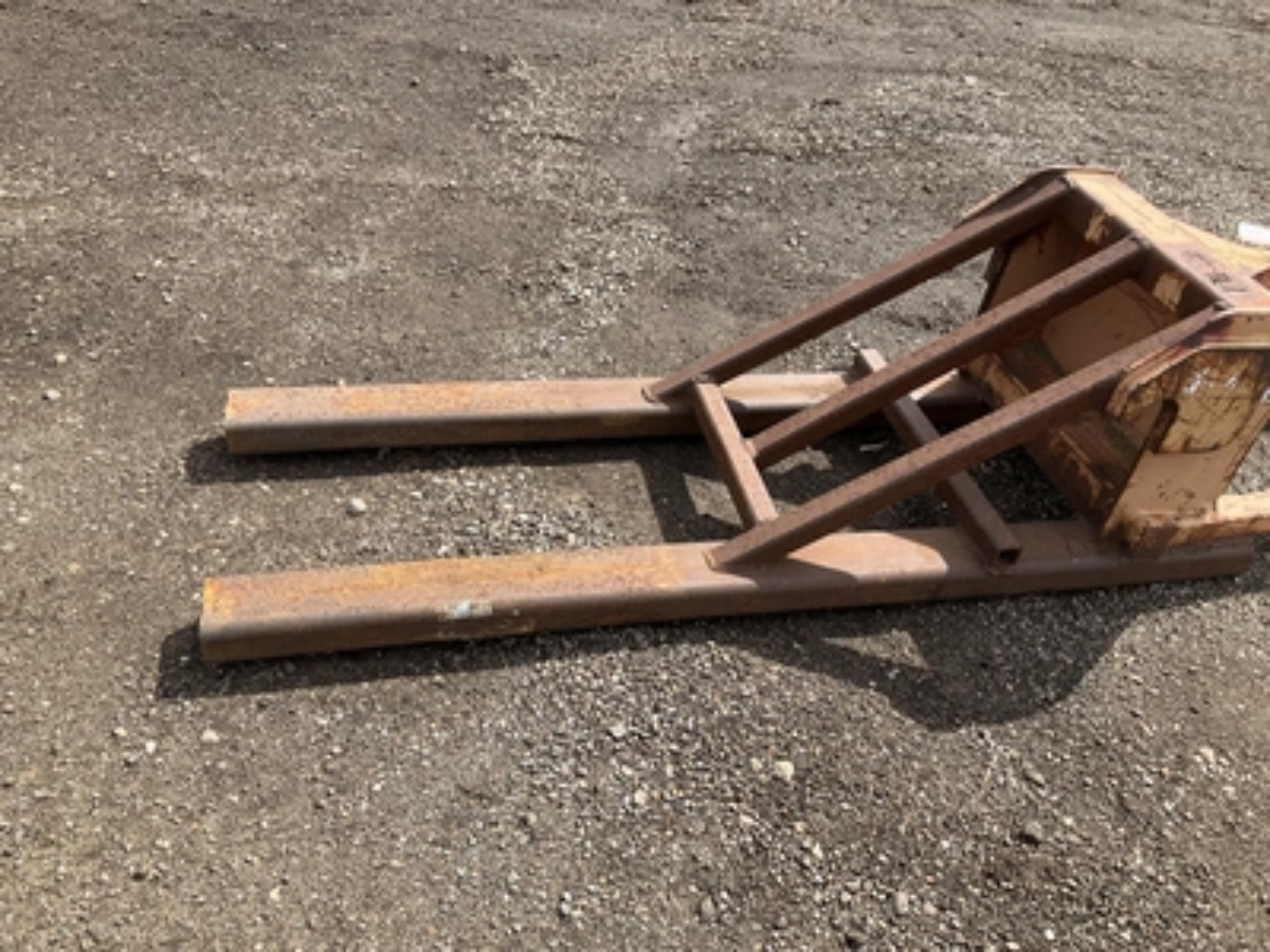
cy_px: 476
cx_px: 635
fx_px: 1064
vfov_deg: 48.2
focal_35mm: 29
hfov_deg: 61.7
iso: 25
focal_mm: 3
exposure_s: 1/997
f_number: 1.8
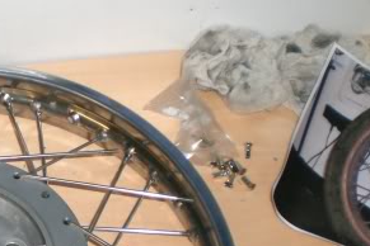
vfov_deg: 15.4
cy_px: 242
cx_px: -14
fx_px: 894
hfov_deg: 22.3
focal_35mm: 87
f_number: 3.1
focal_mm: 6.3
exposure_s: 1/60
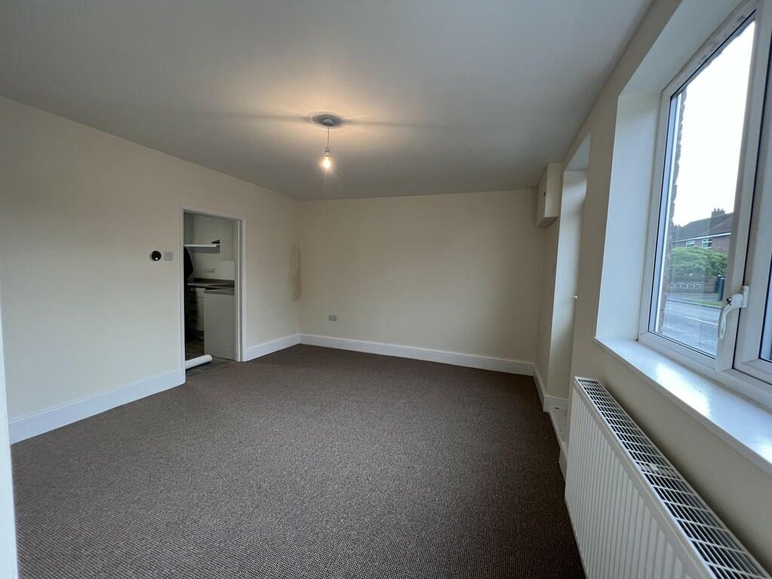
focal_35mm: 13
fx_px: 290
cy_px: 290
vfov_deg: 89.9
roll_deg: -2.3
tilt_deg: -3.4
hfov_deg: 106.2
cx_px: 386
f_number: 1.8
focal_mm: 1.57
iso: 200
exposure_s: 1/100
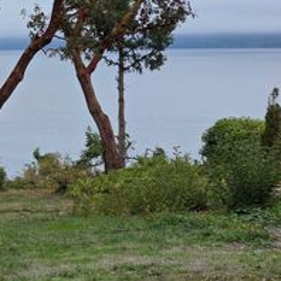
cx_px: -6
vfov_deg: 11.3
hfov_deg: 11.2
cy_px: 65
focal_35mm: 154
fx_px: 1414
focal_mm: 7.9
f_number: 2.4
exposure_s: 1/1199
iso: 50
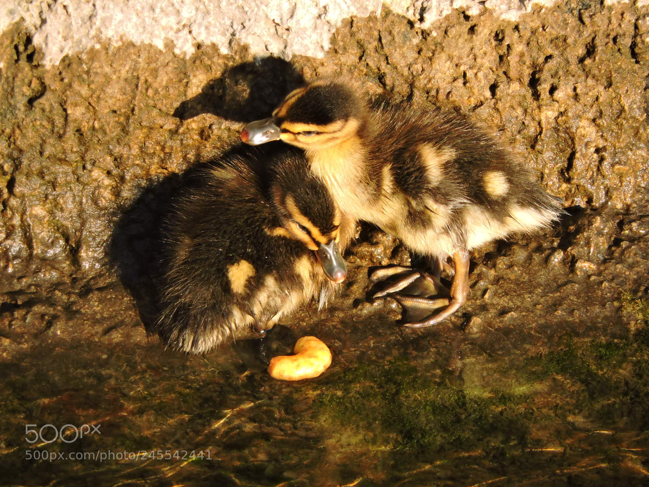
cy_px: 244
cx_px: 324
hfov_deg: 2.0
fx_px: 18749
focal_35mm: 1000
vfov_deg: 1.5
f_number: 5.9
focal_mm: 180
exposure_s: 1/400
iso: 320
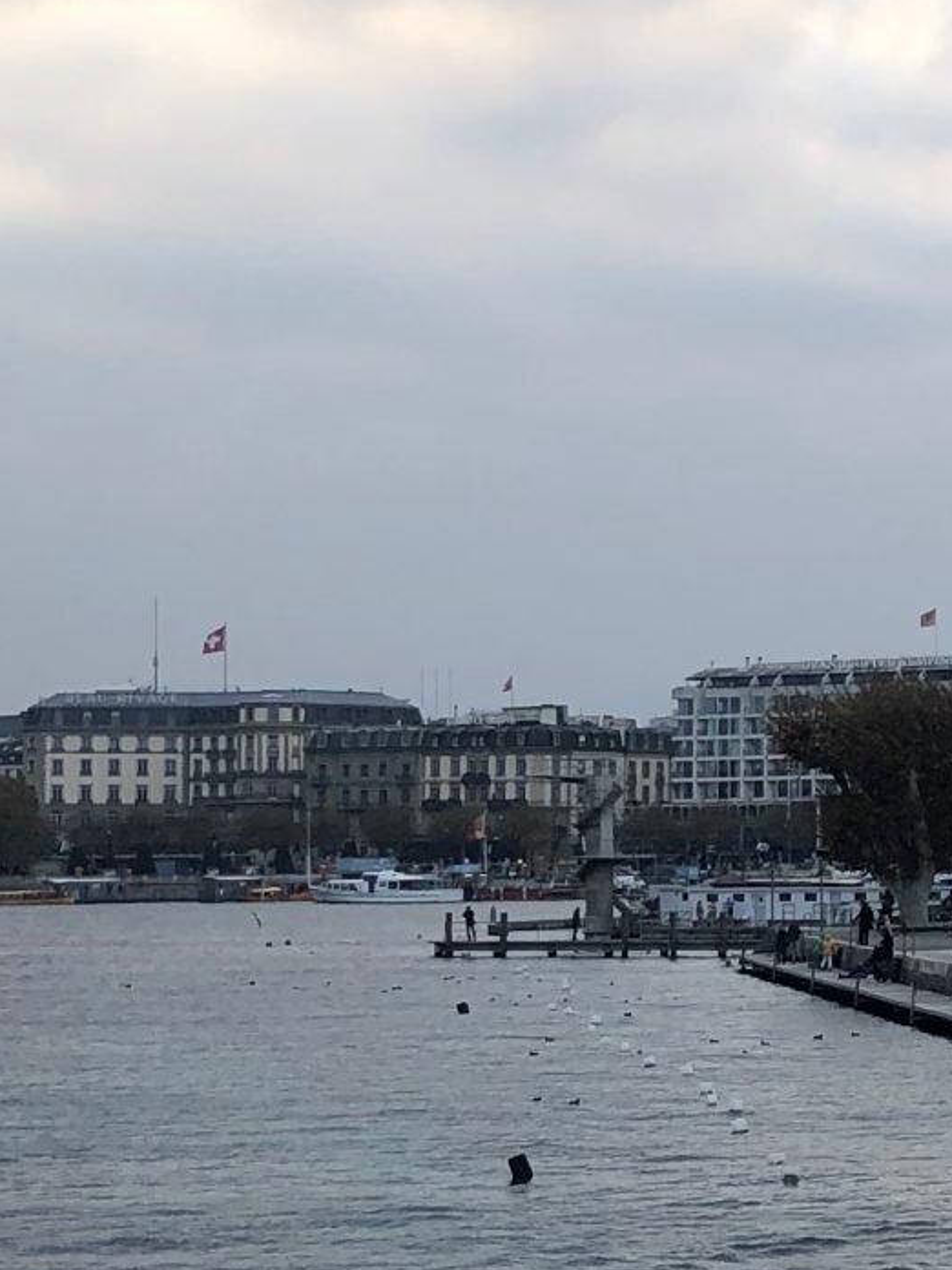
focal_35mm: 103
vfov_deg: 19.1
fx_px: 3777
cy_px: 723
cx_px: 1660
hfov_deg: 13.1
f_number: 1.8
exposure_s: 1/374
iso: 20
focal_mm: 4
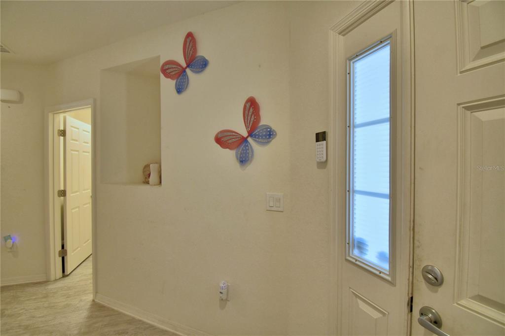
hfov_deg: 100.4
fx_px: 210
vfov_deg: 77.3
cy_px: 168
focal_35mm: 15
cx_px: 252
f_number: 4.5
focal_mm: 10
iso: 400
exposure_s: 1/125
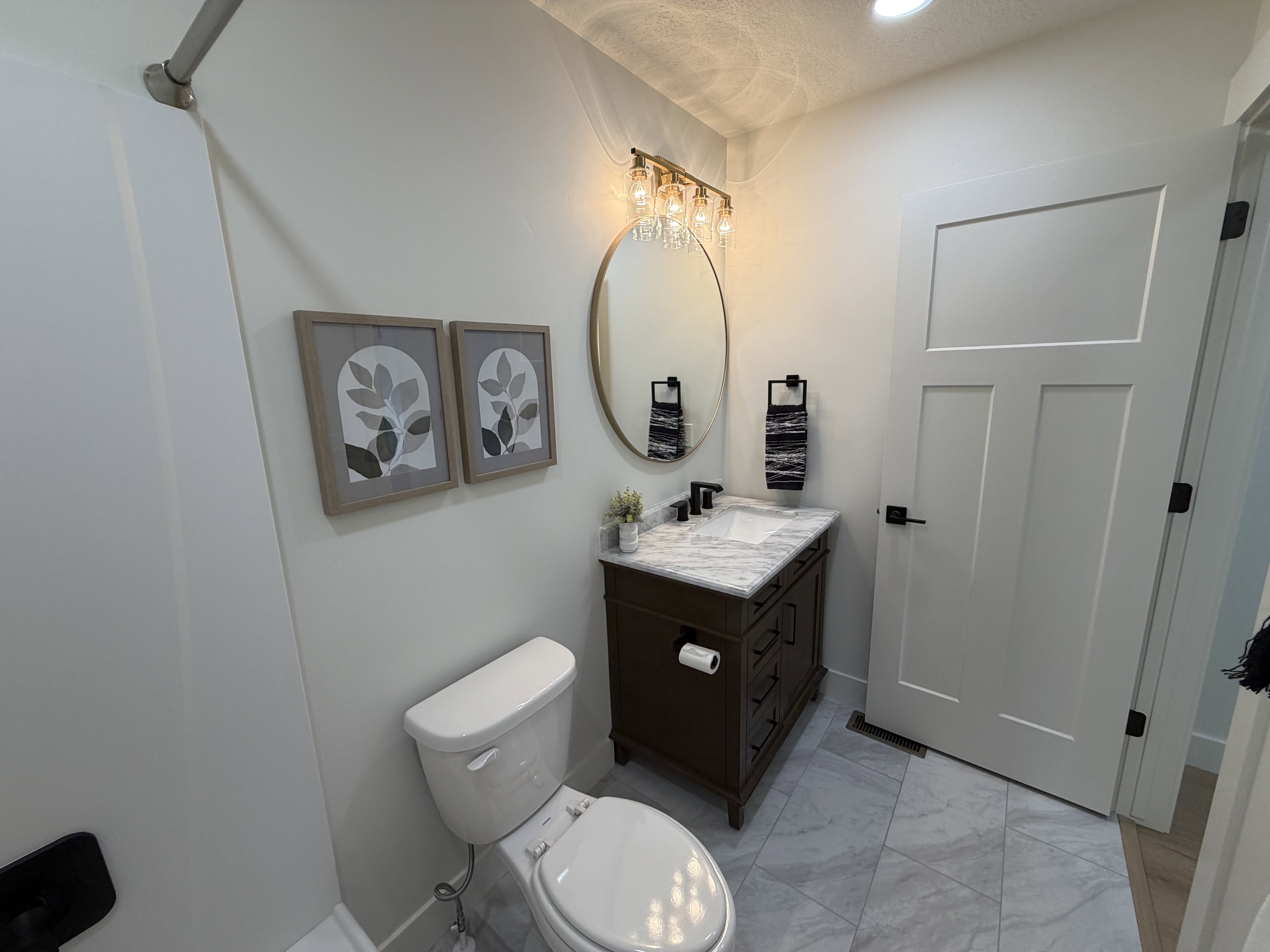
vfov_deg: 85.7
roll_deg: +2.4
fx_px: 514
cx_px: 635
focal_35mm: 14
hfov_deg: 102.1
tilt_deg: -11.9
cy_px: 476
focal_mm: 2.22
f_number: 2.2
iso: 100
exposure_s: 1/120
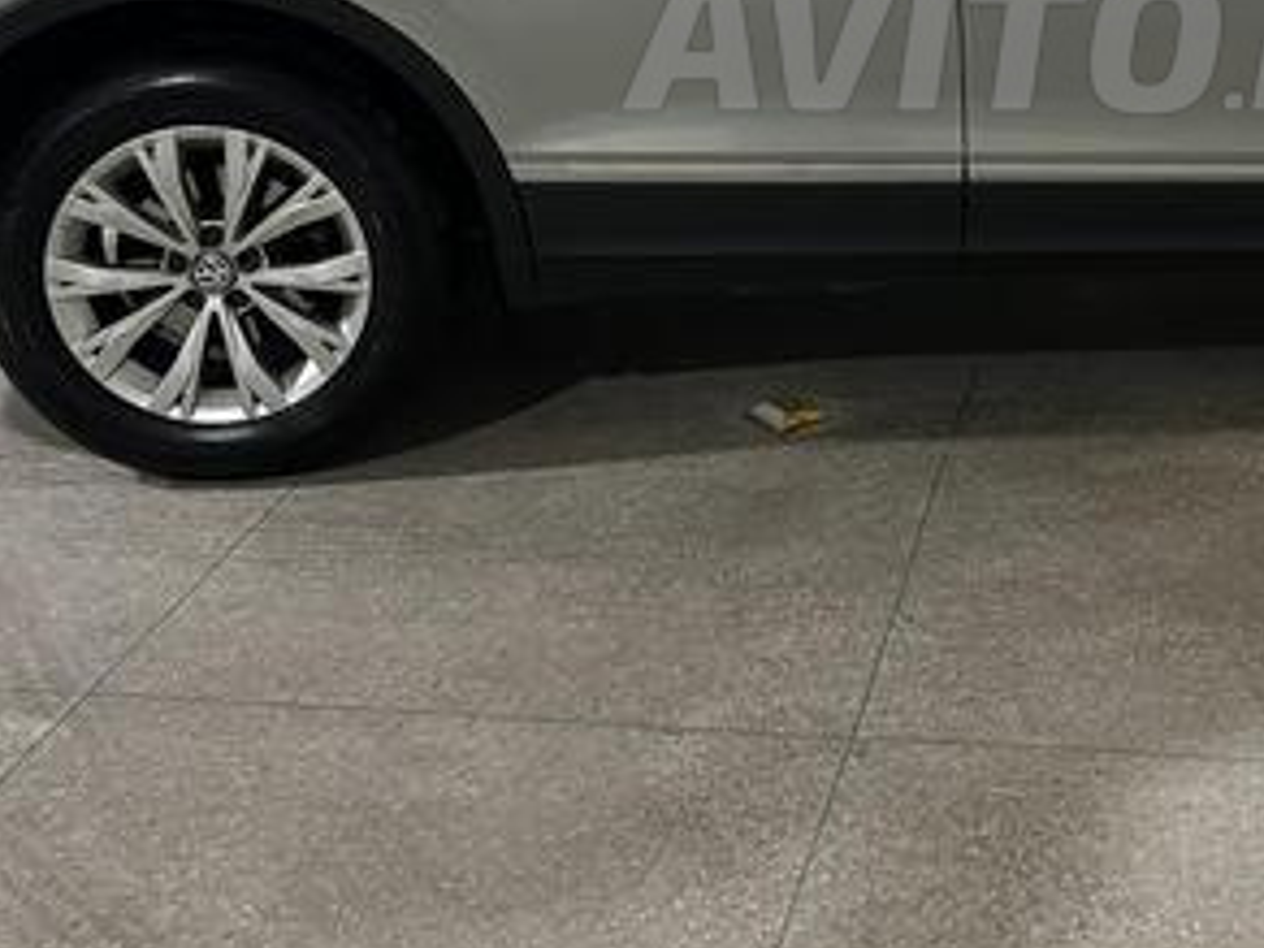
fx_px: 2081
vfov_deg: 24.7
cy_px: 39
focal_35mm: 57
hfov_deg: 32.8
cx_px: 1026
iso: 400
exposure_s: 1/50
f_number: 1.5
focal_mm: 5.7
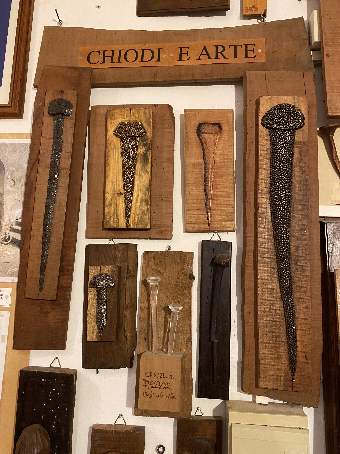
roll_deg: -0.6
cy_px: 227
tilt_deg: +9.9
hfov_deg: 53.1
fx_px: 340
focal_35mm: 26
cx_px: 170
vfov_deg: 67.3
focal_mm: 4.25
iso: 500
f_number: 1.8
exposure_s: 1/25
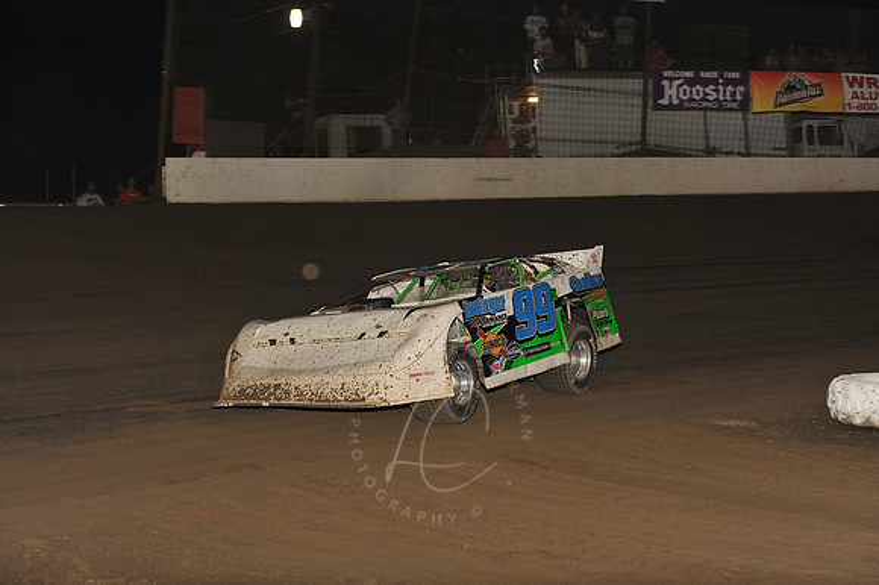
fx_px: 1952
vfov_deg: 17.0
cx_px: 440
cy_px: 292
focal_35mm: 80
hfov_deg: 25.4
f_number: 6.3
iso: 1000
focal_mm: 80
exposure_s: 1/320
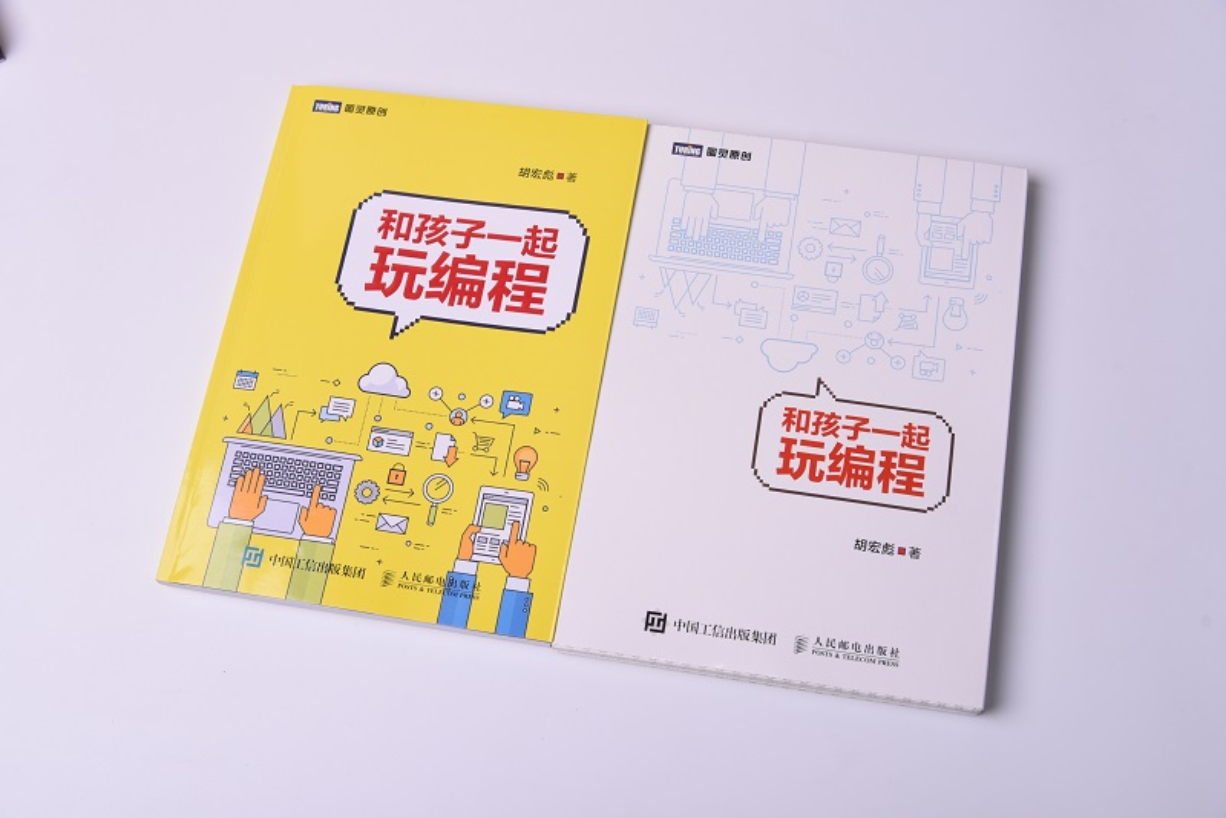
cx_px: 613
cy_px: 409
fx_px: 1499
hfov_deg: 44.5
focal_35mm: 44
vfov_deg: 30.5
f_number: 6.3
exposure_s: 1/160
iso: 100
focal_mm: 44
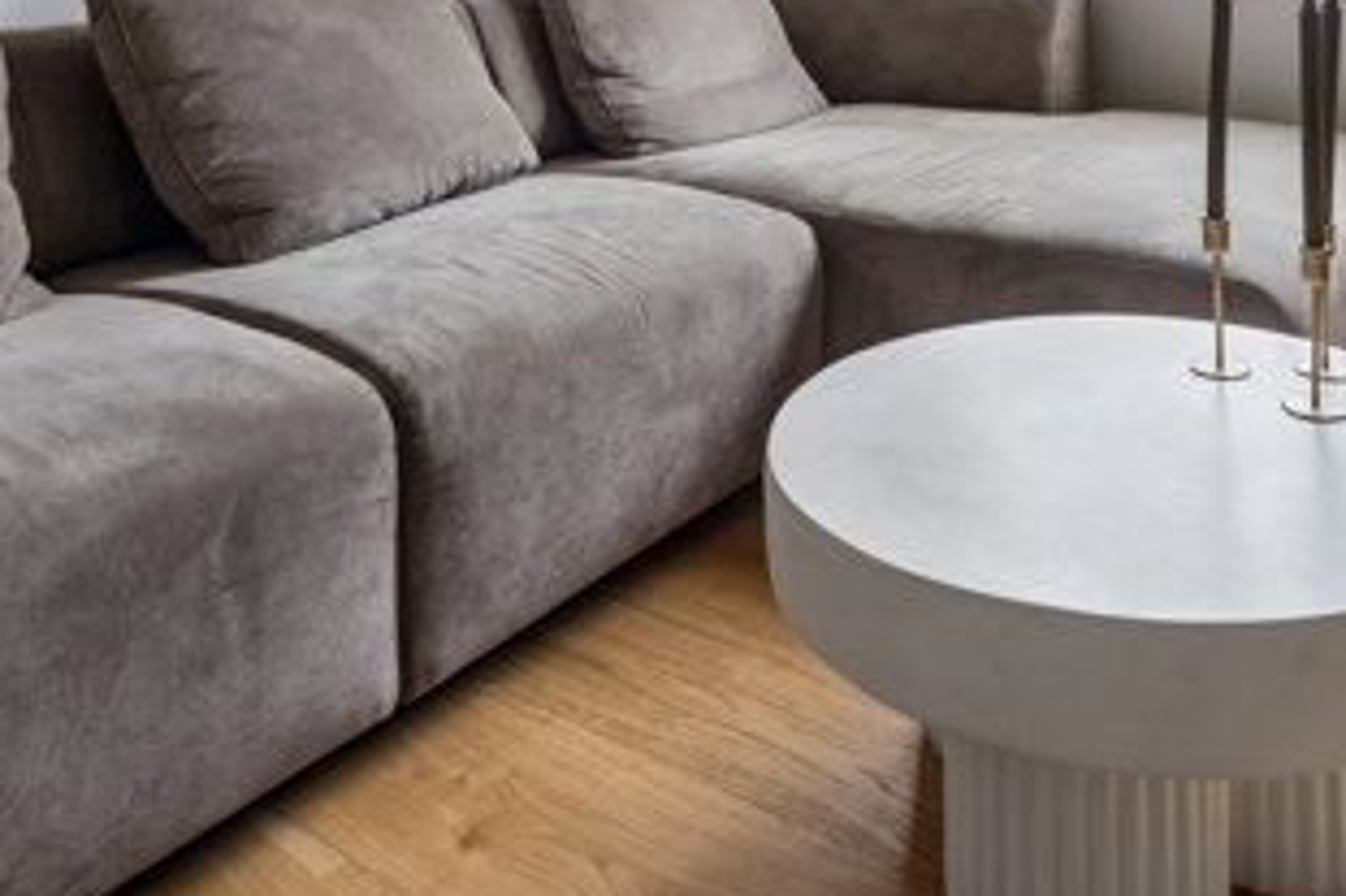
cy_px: -145
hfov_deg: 52.7
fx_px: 1345
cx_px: 827
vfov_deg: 31.6
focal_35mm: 36
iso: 250
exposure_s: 1/50
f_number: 9
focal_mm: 14
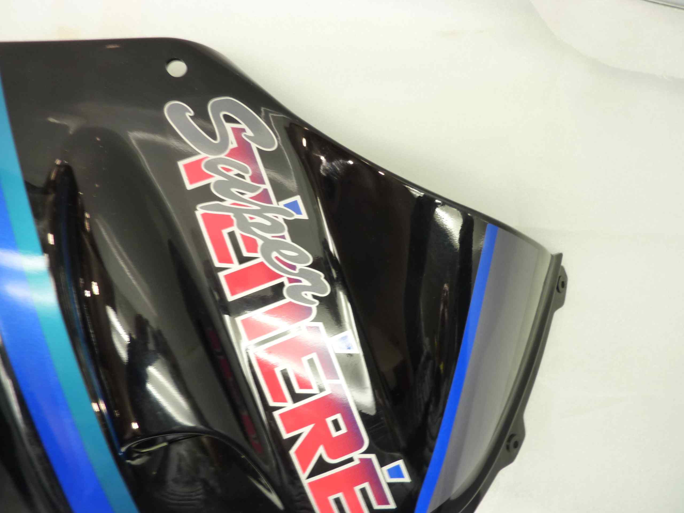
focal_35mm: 25
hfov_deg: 69.4
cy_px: 256
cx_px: 342
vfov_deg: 54.9
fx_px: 494
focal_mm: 4.1
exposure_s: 1/8
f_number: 3.3
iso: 125
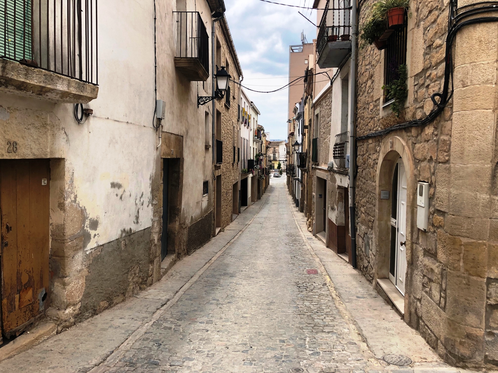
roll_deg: +0.1
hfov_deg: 63.4
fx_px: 403
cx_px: 249
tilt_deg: -2.9
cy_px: 186
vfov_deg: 49.7
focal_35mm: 28
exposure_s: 1/979
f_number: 1.8
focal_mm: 4
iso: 20
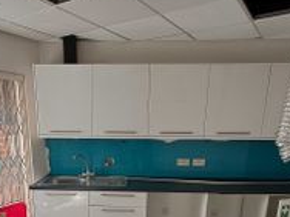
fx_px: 285
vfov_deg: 38.0
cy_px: 208
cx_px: 113
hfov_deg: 53.5
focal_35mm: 34
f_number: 2.2
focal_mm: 1.64
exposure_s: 1/40
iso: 64
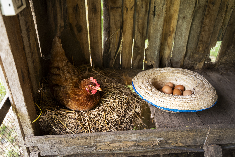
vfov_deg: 43.6
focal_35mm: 30
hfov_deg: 61.9
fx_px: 196
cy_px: 78
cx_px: 118
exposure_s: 1/200
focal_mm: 30
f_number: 2.8
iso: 320
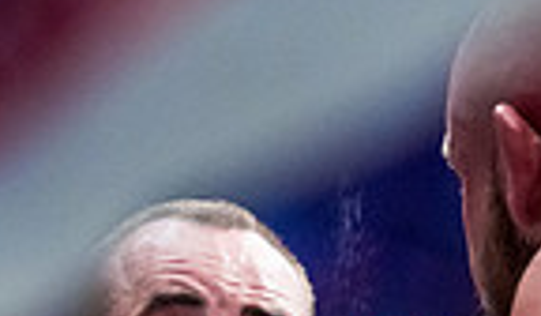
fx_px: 4227
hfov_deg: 7.2
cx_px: 894
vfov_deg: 4.3
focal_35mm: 292
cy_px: 291
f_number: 4
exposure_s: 1/1000
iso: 4000
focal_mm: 60
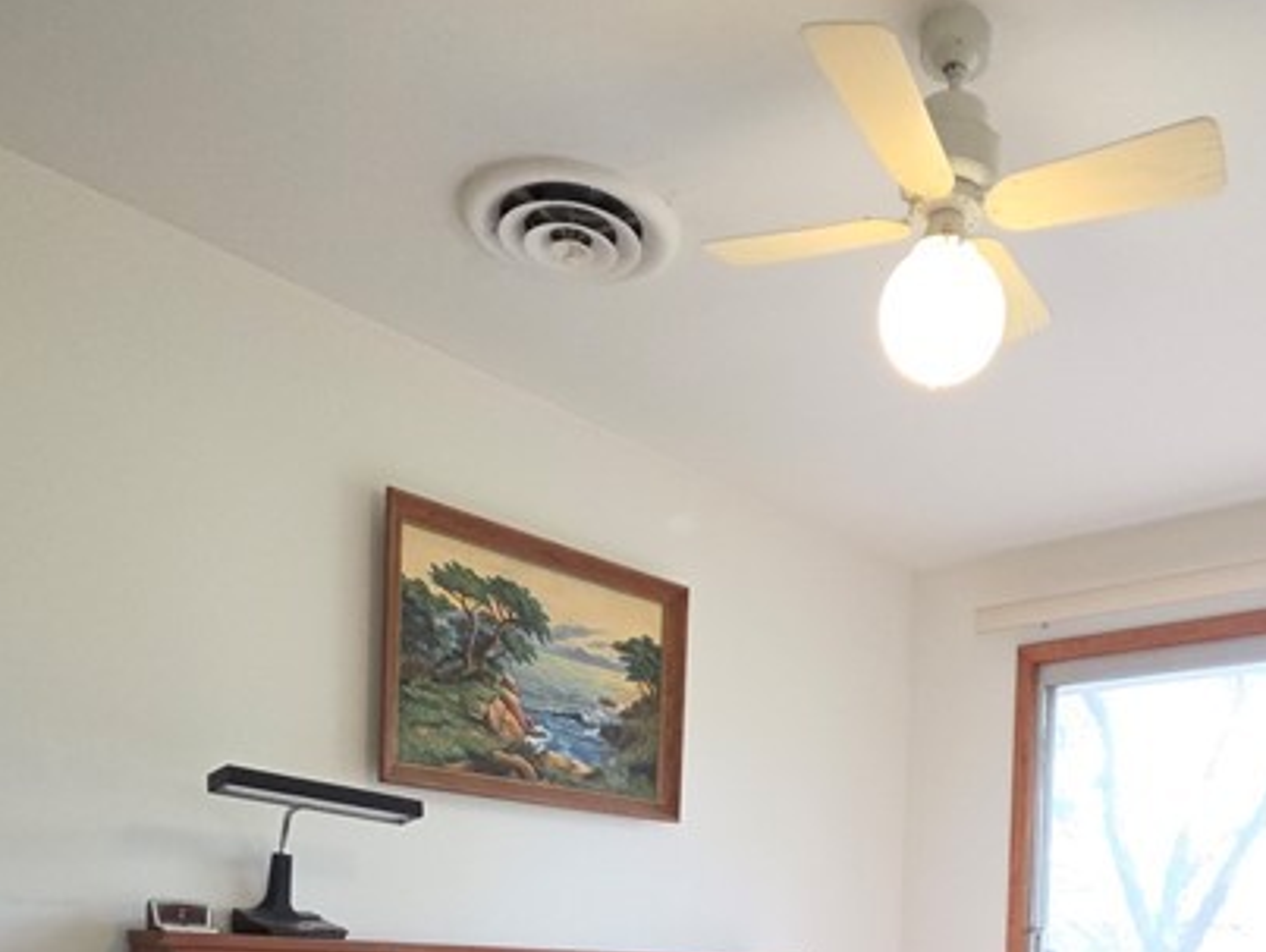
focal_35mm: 33
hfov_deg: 54.1
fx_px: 1208
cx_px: 851
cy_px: 990
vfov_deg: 37.5
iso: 160
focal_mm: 2.2
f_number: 1.9
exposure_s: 1/60
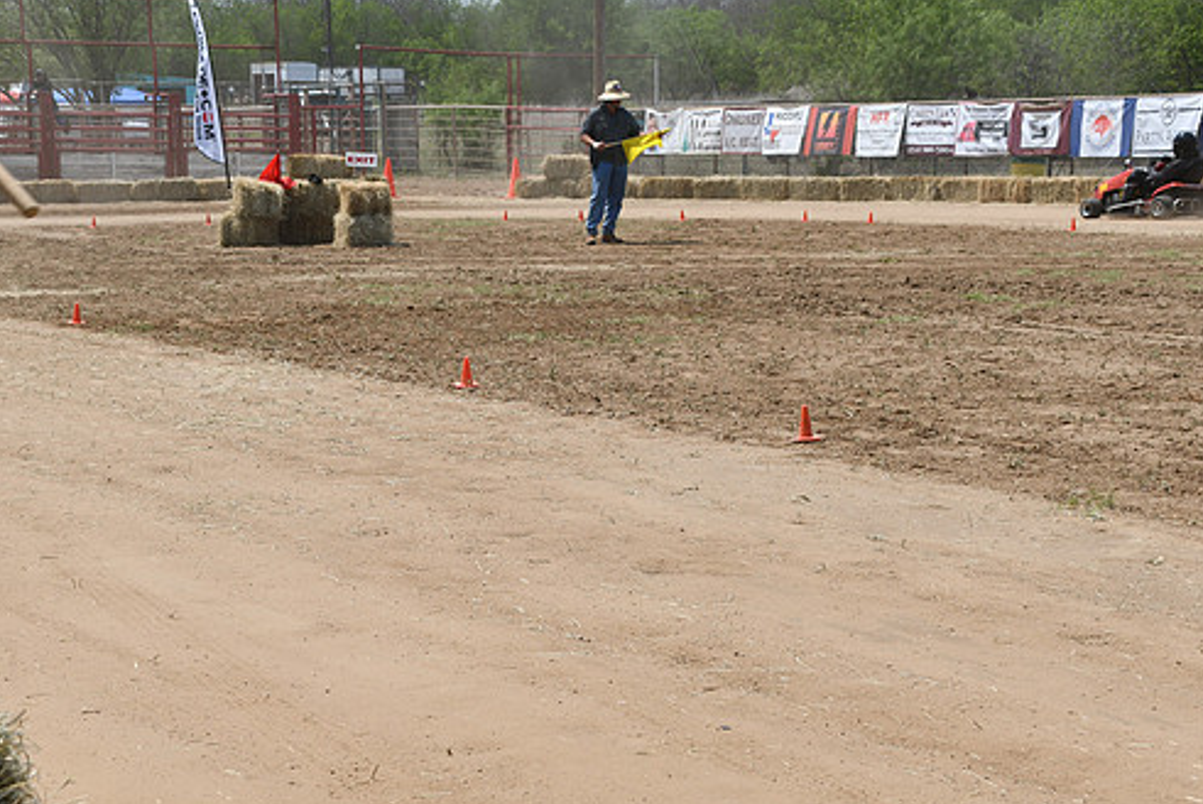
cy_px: 386
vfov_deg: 16.1
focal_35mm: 85
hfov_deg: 23.9
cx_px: 630
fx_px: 2842
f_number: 9
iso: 100
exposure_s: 1/320
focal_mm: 48
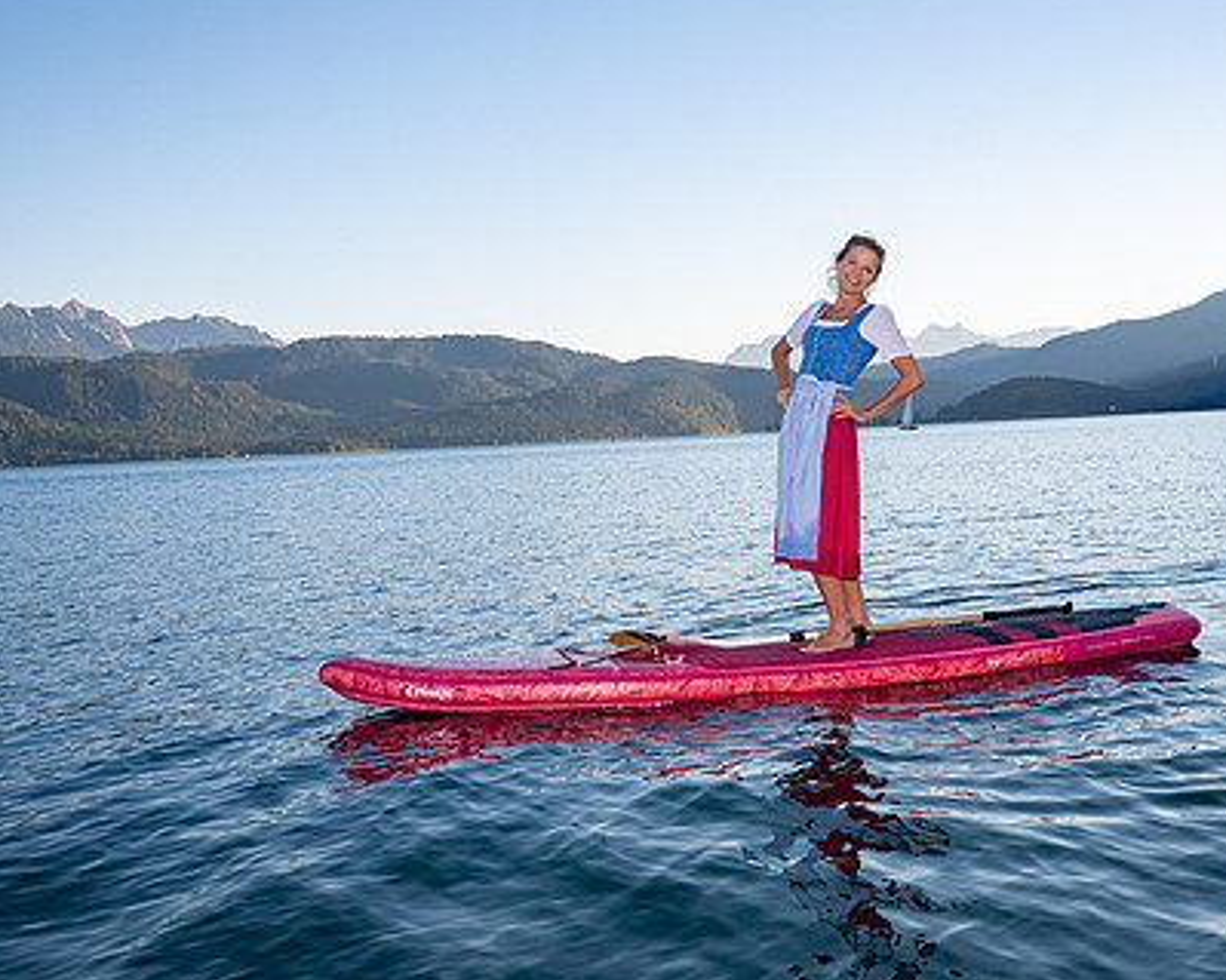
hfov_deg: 42.5
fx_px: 1560
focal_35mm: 43
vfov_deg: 34.9
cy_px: 452
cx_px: 787
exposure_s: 1/200
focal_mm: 31.5
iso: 400
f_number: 22
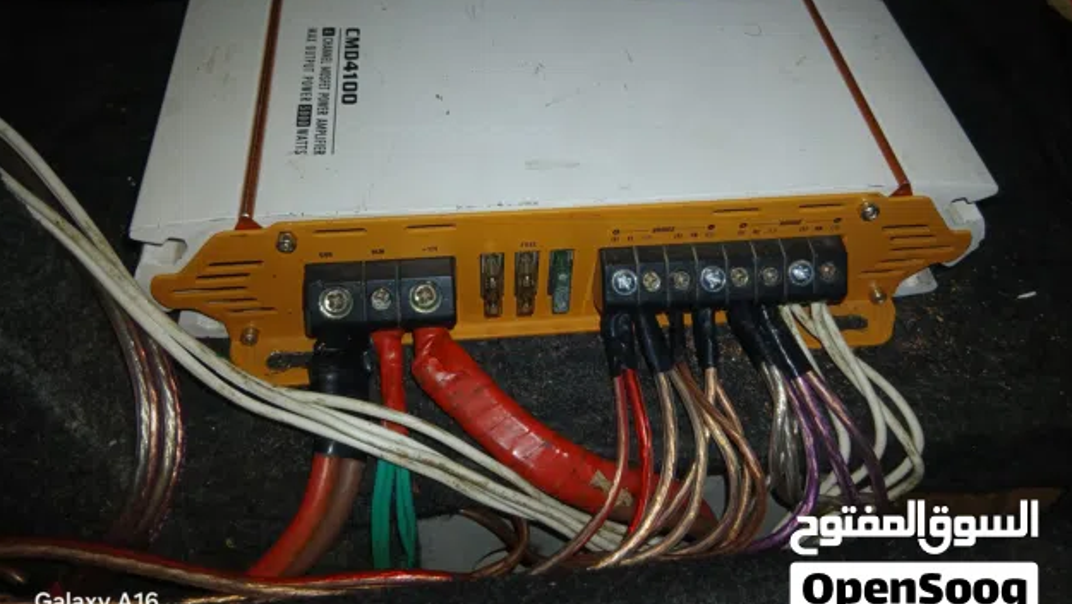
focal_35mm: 29
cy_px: 252
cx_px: 532
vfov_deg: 40.1
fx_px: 825
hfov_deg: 66.0
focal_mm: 3.98
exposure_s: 1/50
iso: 32
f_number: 1.8
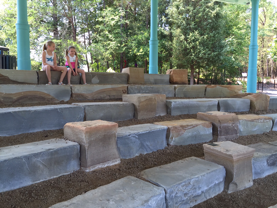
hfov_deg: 61.7
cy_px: 104
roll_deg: -1.0
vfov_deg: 48.2
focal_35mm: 29
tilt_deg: -5.0
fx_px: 232
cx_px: 138
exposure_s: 1/122
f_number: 2.2
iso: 32
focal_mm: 4.15
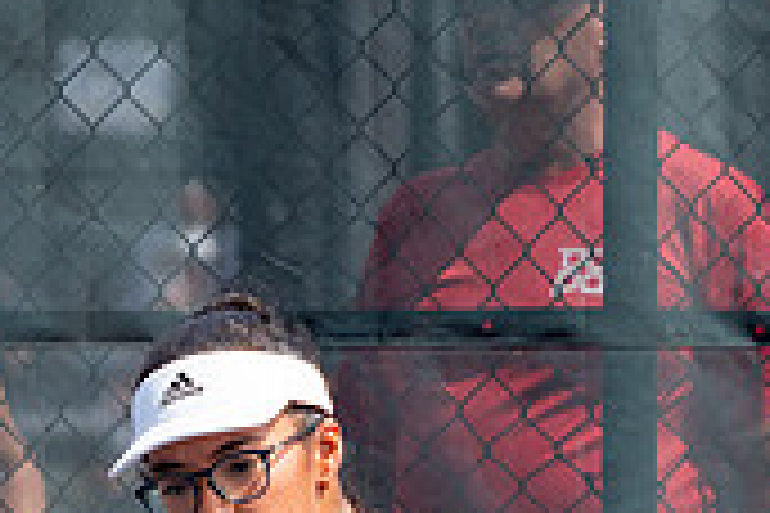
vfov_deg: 1.8
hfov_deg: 2.7
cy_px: 731
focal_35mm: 775
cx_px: 382
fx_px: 16575
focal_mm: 106
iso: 200
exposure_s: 1/1600
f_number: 3.5
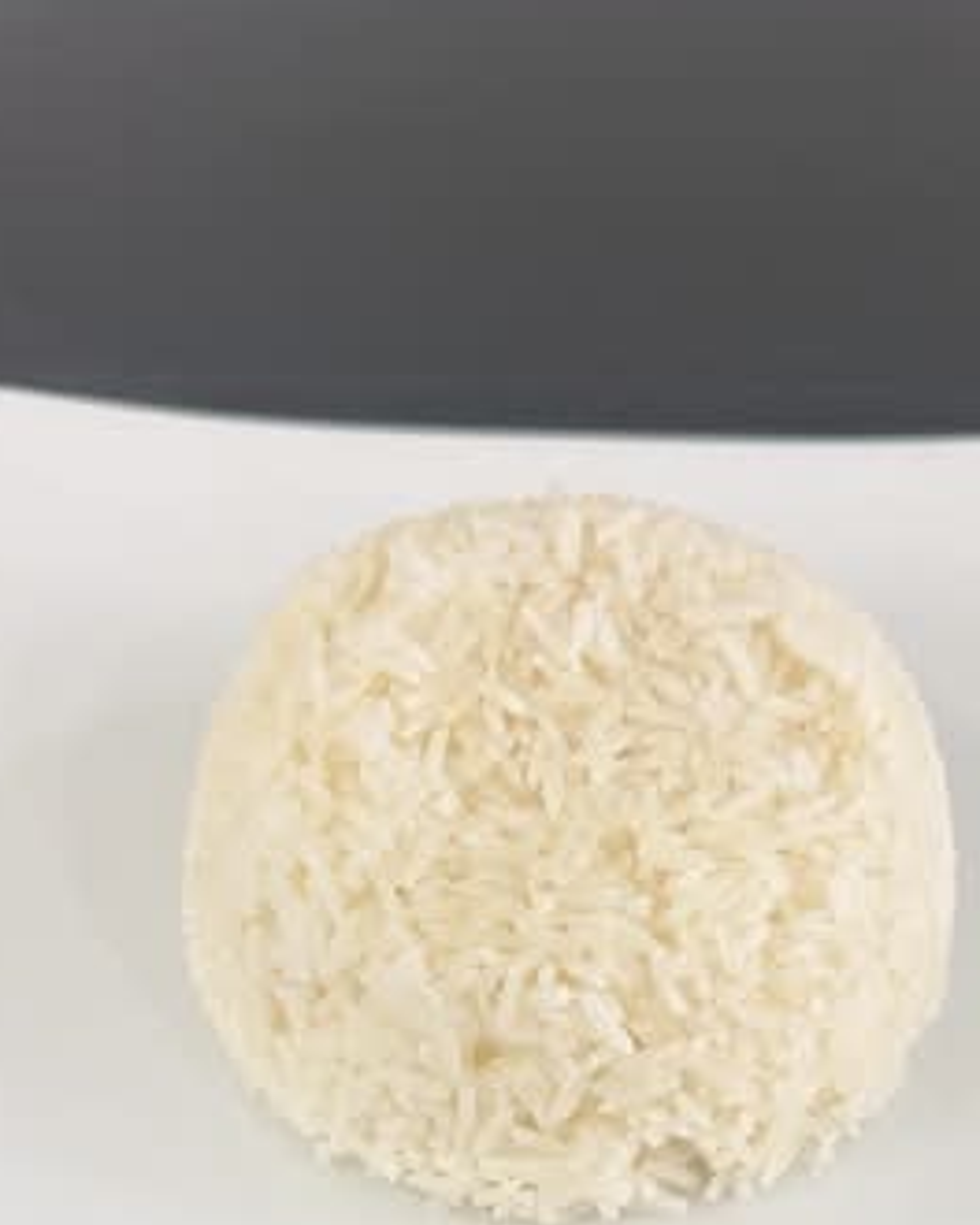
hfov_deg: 29.1
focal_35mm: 52
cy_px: 1201
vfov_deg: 33.2
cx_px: 579
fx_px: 1885
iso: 125
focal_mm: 6.76
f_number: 1.78
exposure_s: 1/60
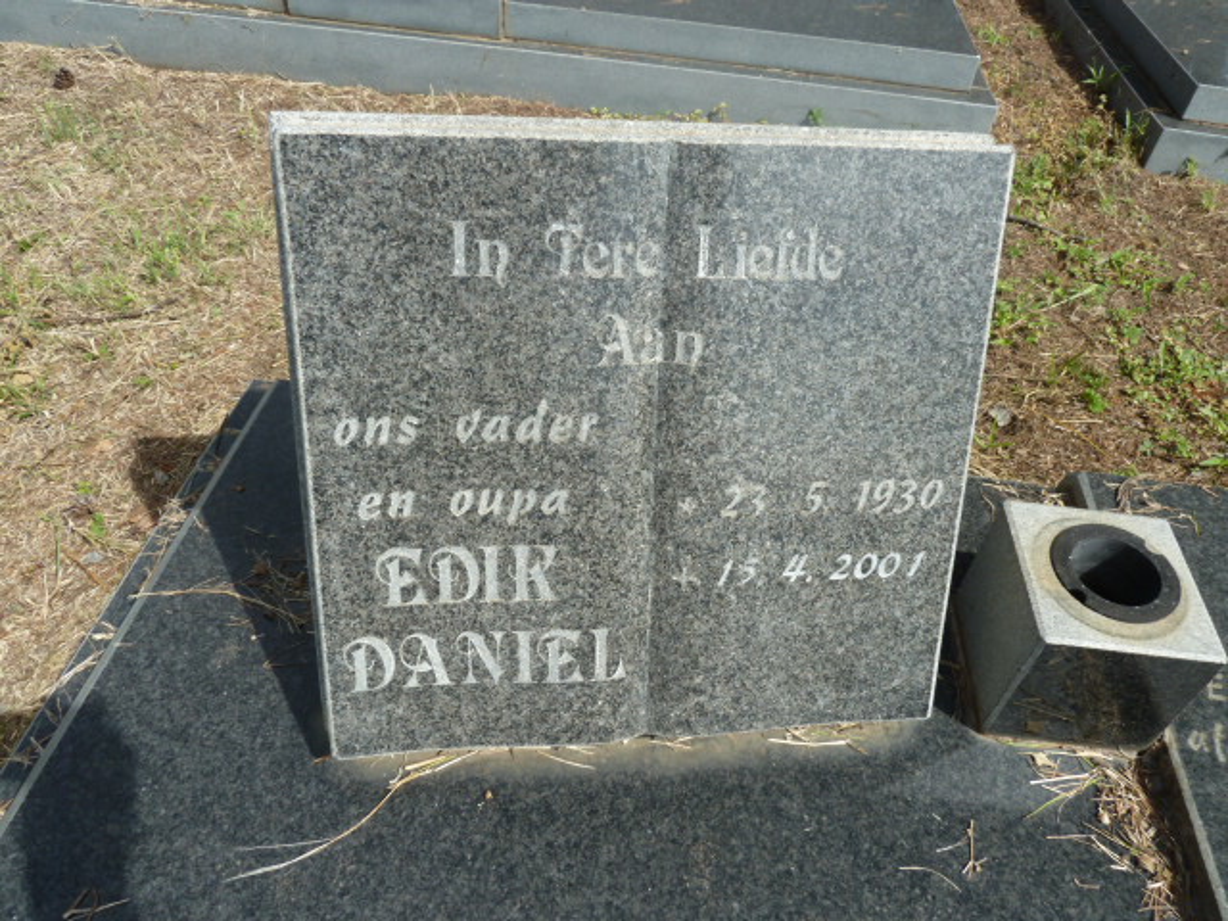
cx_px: 614
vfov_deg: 54.9
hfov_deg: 69.4
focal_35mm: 25
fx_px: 887
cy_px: 460
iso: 80
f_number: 4
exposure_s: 1/400
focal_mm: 4.1
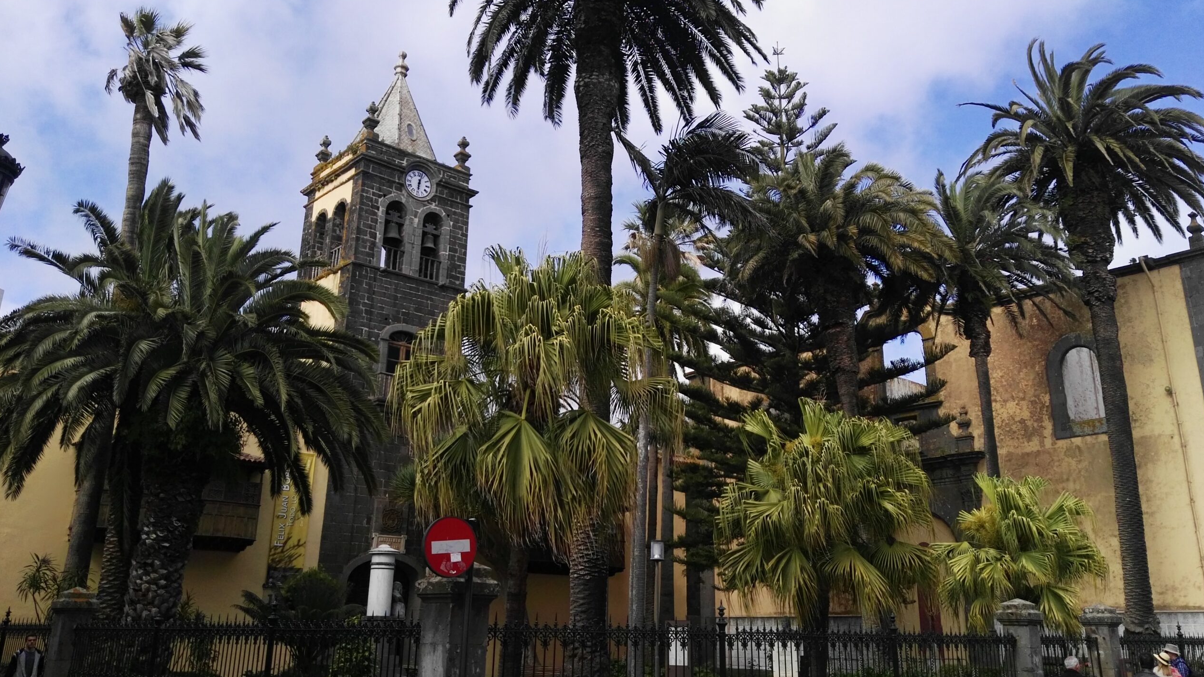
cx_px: 610
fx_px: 990
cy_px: 238
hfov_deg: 62.6
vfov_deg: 37.5
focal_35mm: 31
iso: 64
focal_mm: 2.96
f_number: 2
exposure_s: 1/1414
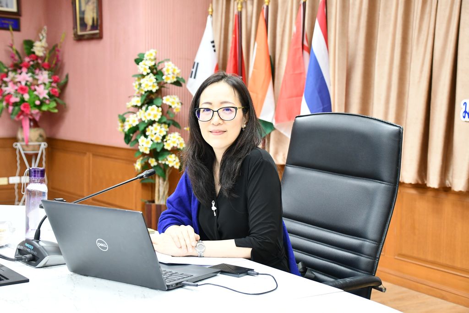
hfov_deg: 35.0
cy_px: 156
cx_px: 234
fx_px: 743
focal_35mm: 57
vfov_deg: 23.8
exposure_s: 1/125
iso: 2200
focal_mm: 38
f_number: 4.2
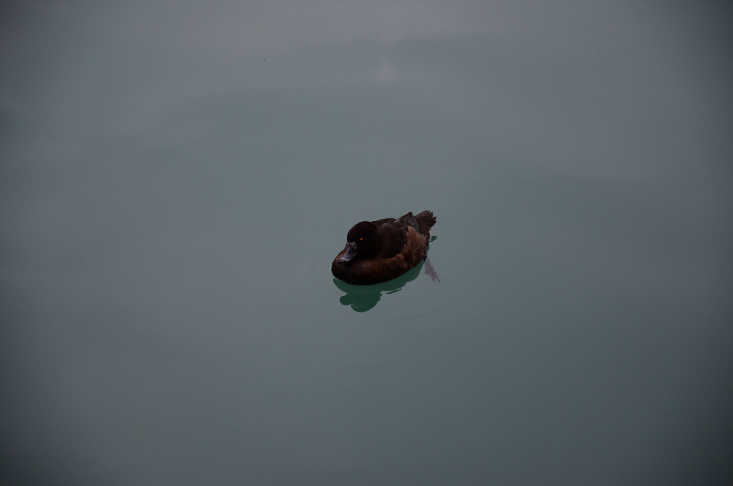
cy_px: 243
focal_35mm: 158
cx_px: 366
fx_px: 3200
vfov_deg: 8.7
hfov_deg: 13.1
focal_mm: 105
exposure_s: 1/160
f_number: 5.6
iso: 400
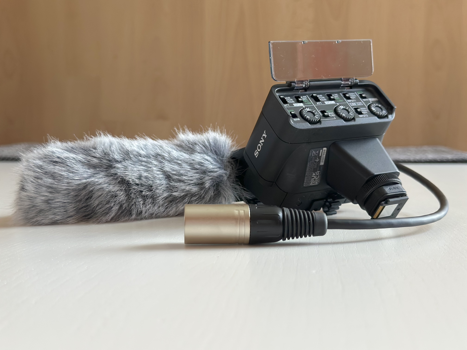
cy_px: 175
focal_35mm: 48
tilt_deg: -5.0
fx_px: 648
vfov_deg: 30.3
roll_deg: -0.2
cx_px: 234
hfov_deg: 39.7
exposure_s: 1/60
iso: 250
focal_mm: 6.86
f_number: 1.78
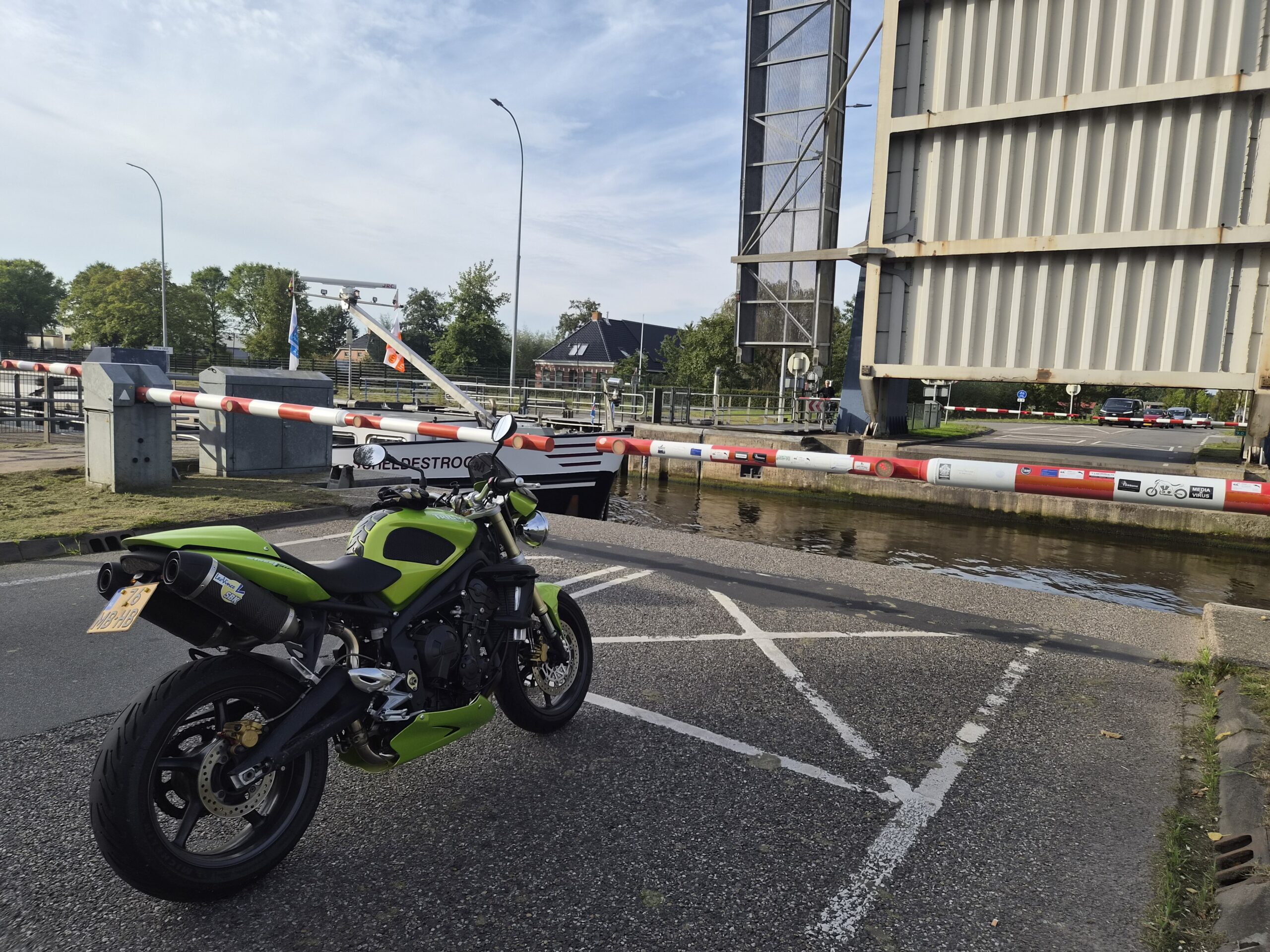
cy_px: 476
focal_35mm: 23
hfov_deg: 73.9
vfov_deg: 58.9
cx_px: 635
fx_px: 844
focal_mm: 5.4
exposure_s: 1/3368
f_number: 1.8
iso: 80
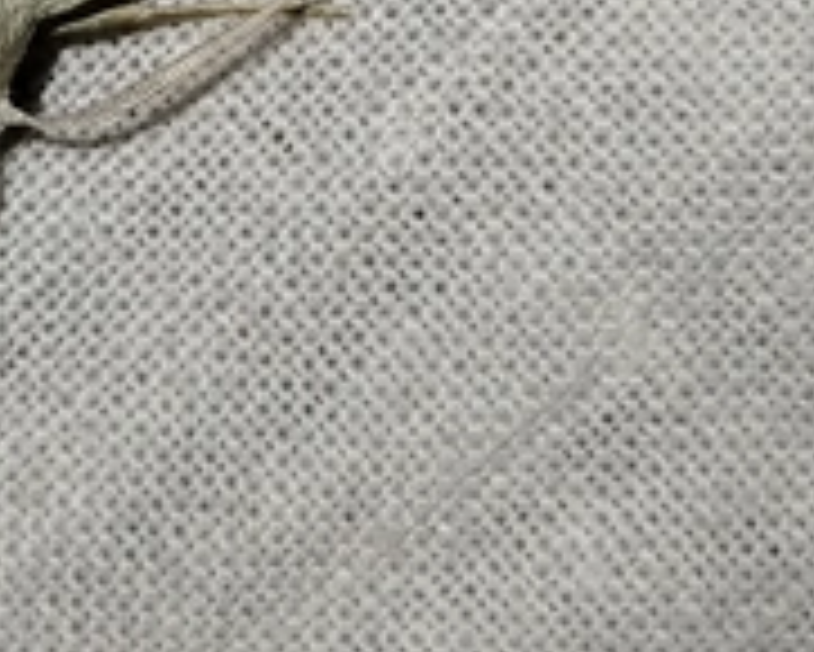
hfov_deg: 11.5
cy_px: -198
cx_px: -27
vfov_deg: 9.2
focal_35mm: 166
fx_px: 4001
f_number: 1.7
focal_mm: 5.31
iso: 100
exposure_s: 1/100
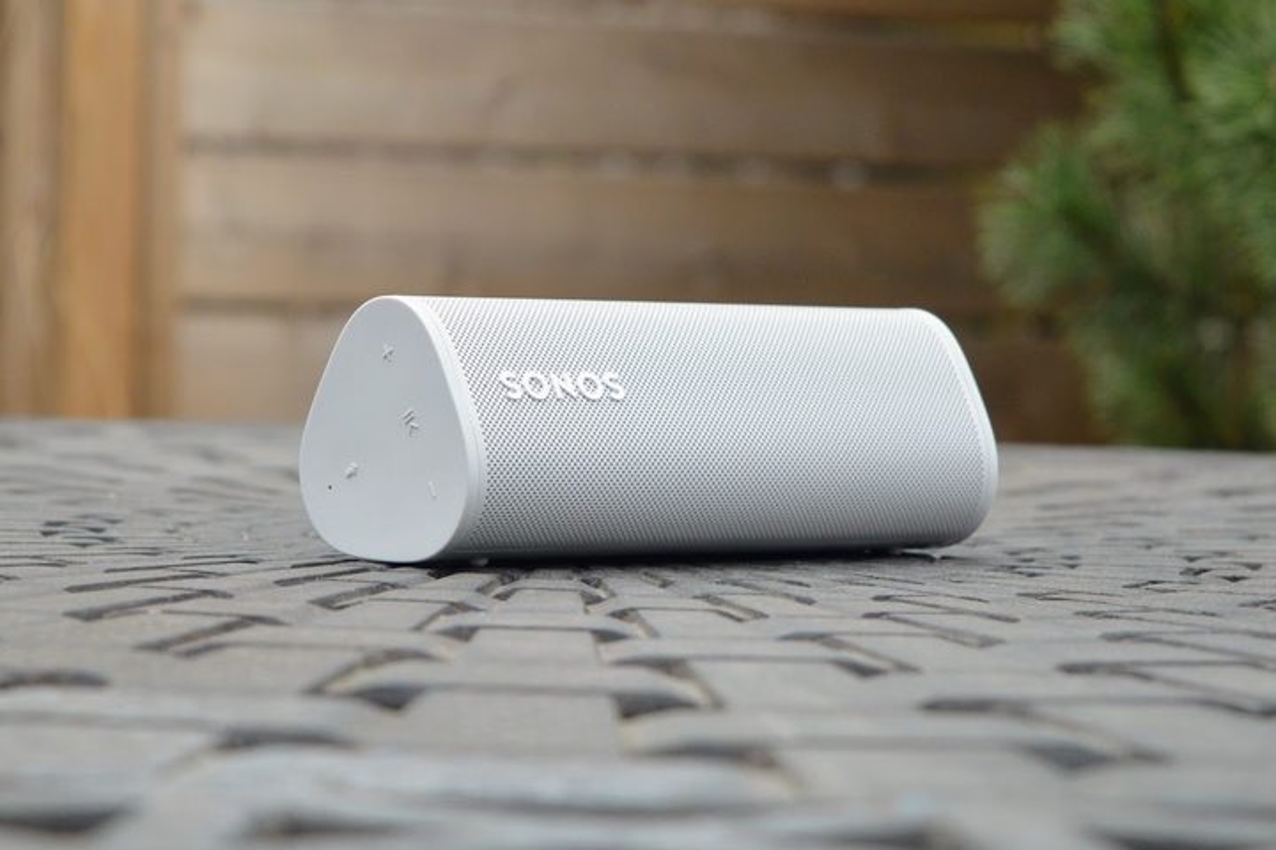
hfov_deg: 24.6
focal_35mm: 82
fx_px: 2924
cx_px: 638
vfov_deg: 16.6
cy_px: 425
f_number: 5.6
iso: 400
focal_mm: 55
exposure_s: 1/100
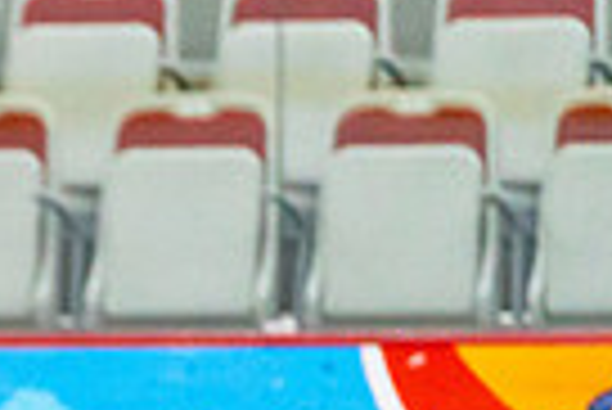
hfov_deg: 2.6
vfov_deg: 1.7
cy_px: 909
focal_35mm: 800
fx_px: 13614
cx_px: -764
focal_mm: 151
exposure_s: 1/1250
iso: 3200
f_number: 2.8
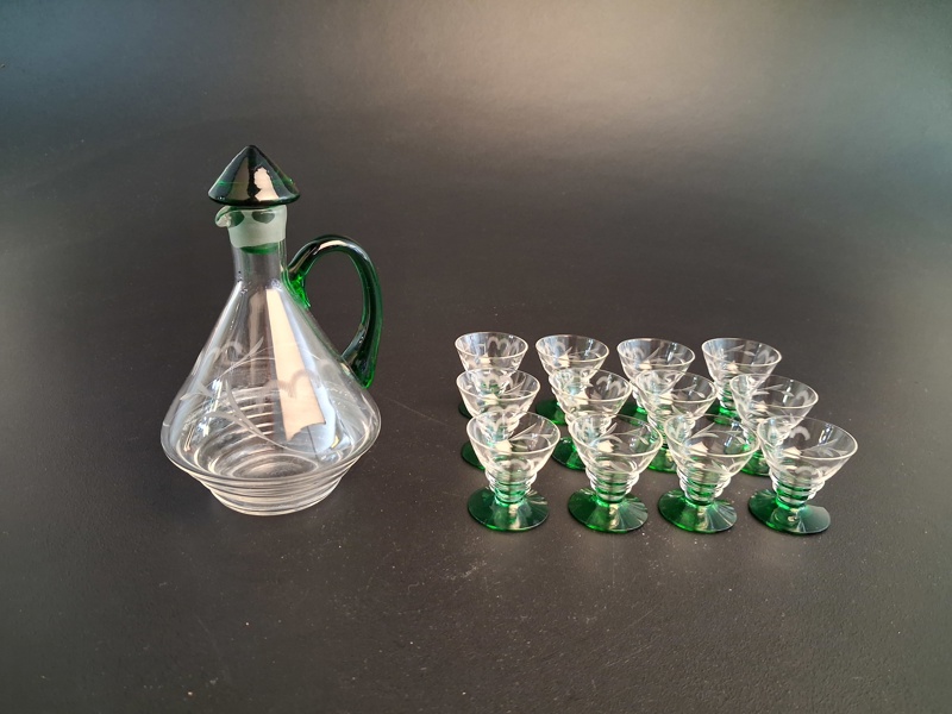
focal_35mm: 27
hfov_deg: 65.3
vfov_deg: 51.4
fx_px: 743
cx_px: 476
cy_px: 357
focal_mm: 4
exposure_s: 1/33
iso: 500
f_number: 1.8
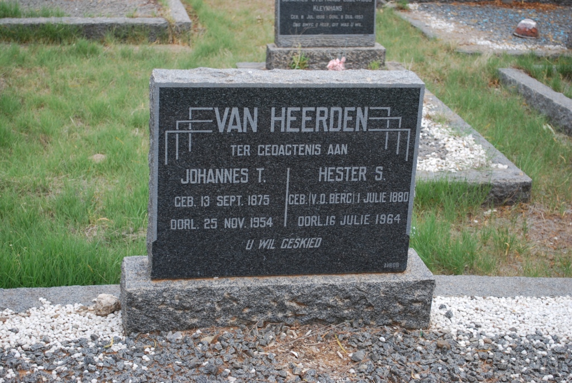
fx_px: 954
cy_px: 192
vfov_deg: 22.7
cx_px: 286
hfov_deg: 33.4
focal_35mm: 60
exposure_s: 1/80
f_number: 5.3
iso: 200
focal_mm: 40
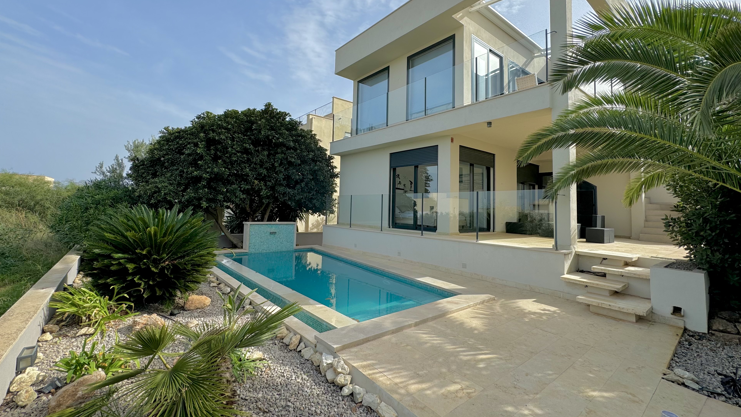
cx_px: 363
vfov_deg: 66.9
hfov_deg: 99.4
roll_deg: -1.0
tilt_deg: +3.9
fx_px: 314
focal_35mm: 16
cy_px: 188
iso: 50
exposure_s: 1/1094
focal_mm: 2.22
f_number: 2.2
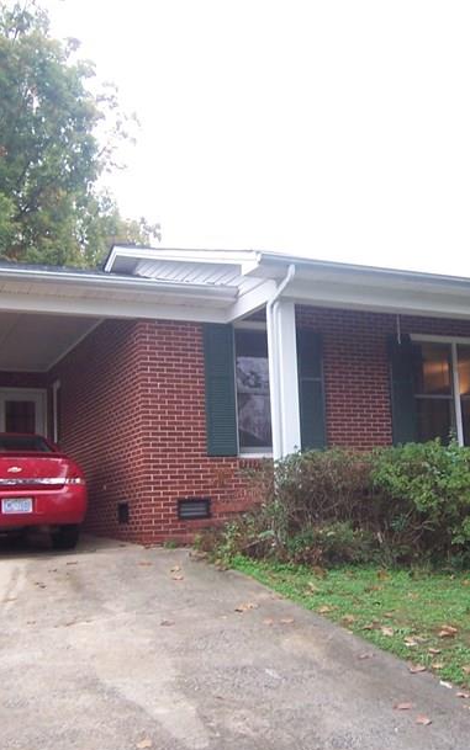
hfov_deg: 31.0
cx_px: 313
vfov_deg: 48.0
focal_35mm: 41
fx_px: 840
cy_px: 432
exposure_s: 1/30
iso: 64
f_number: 2.8
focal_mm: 3.8
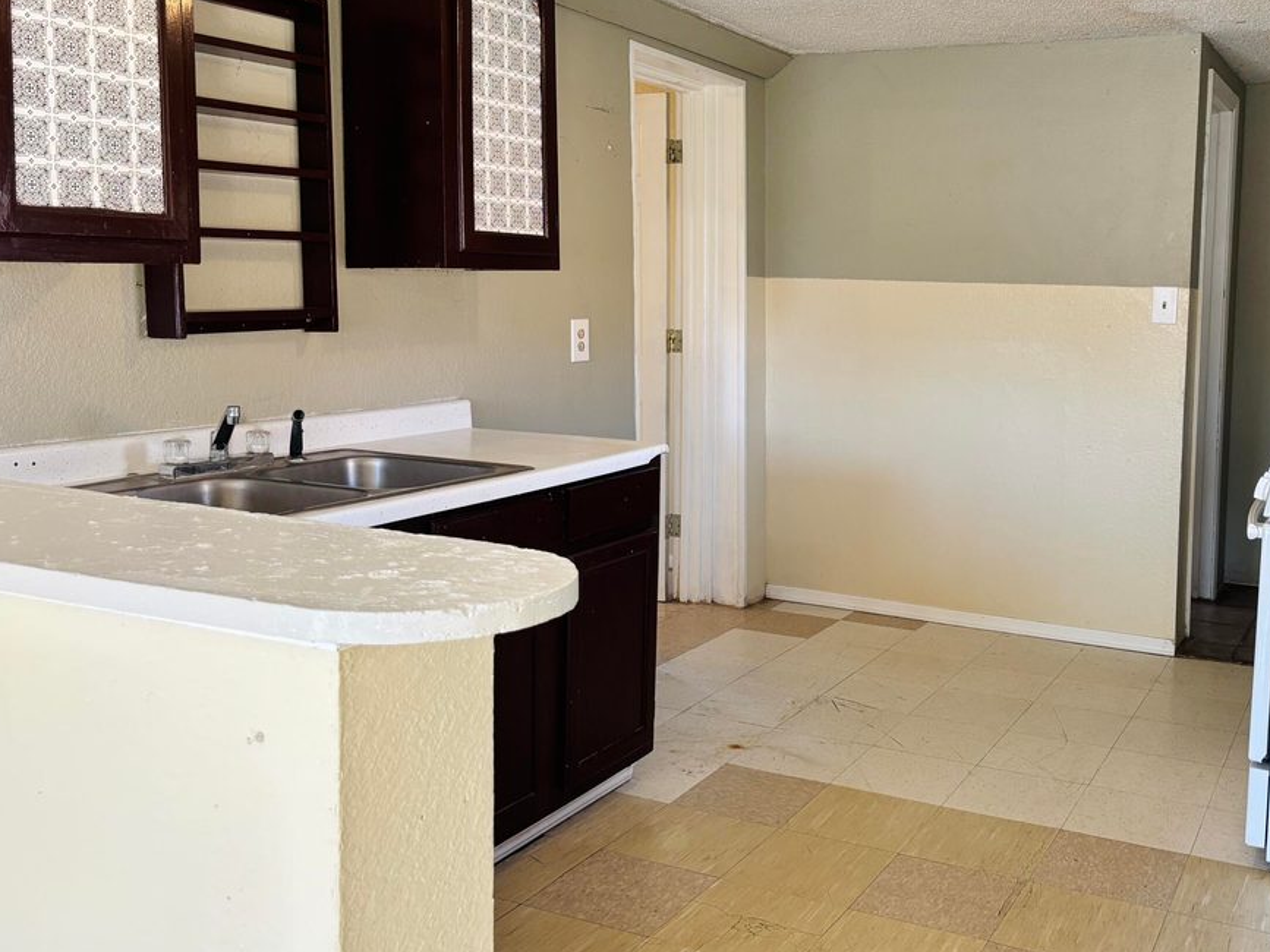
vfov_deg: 39.5
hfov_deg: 50.7
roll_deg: -0.5
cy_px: 373
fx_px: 1321
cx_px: 809
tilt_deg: -4.2
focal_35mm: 36
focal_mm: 5.96
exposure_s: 1/120
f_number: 1.6
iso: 125
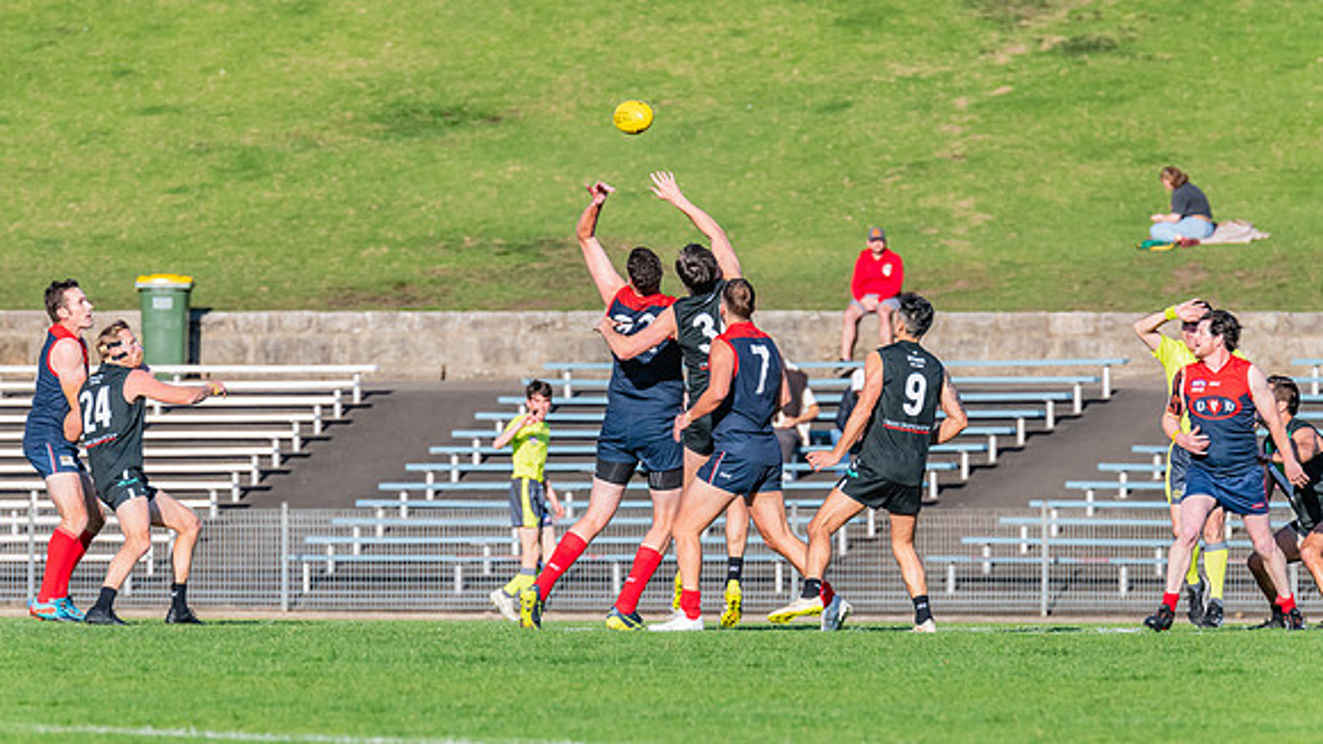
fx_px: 16592
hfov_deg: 4.6
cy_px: 289
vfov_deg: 2.6
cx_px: 625
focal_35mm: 473
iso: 800
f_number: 9
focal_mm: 420
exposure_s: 1/1600
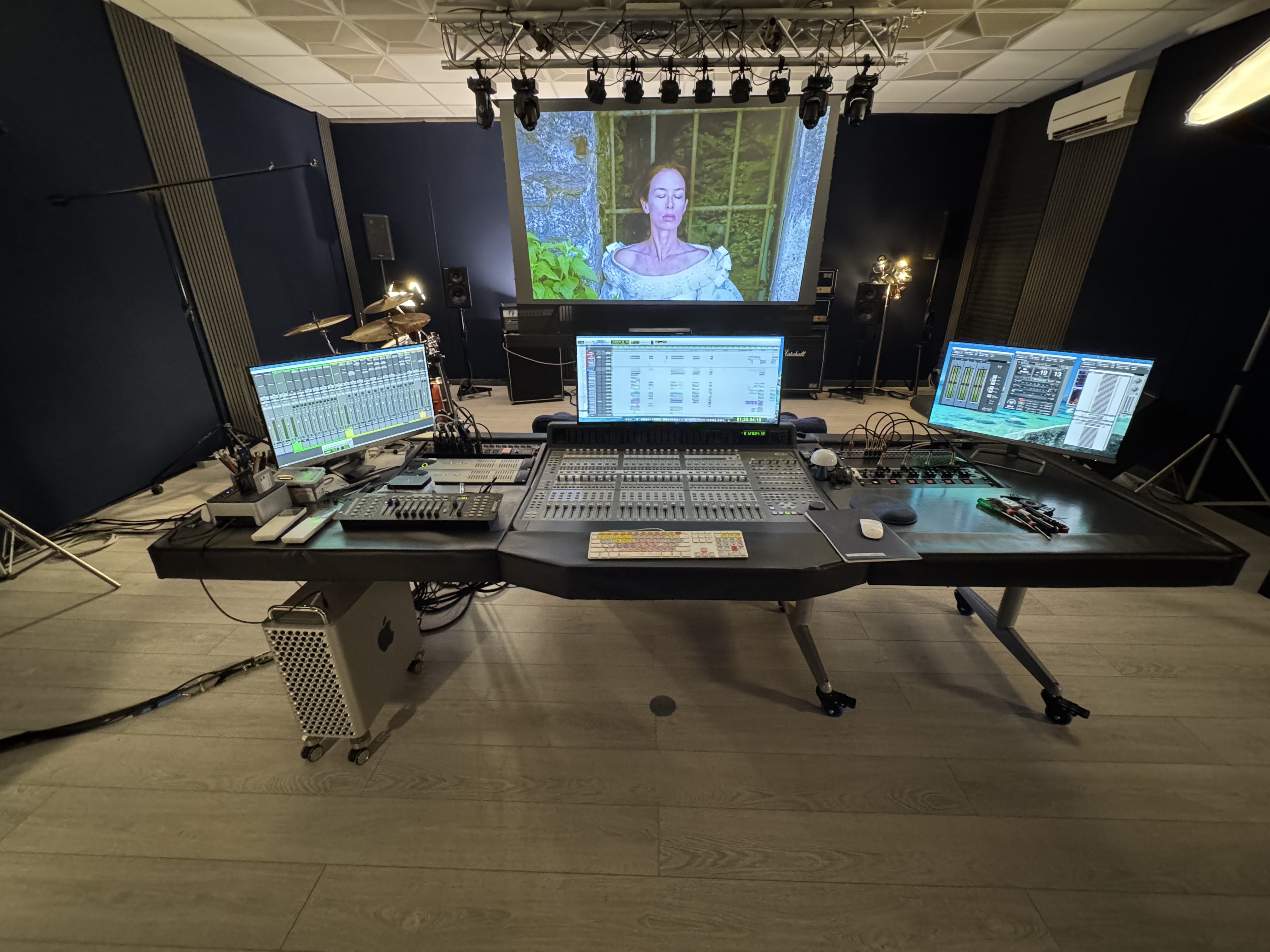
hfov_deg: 102.1
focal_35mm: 14
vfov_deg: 85.7
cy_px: 476
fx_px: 514
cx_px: 635
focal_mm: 2.22
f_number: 2.2
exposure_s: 1/50
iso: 1250
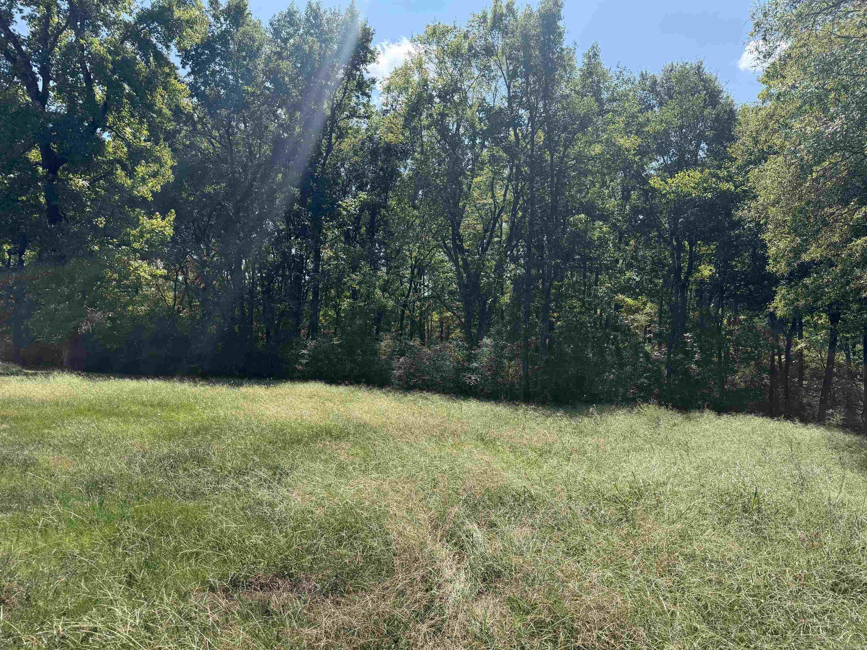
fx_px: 601
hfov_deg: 71.6
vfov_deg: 56.8
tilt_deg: +2.7
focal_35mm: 24
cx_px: 434
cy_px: 325
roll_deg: -2.4
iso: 100
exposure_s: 1/2801
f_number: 1.78
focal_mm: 6.76
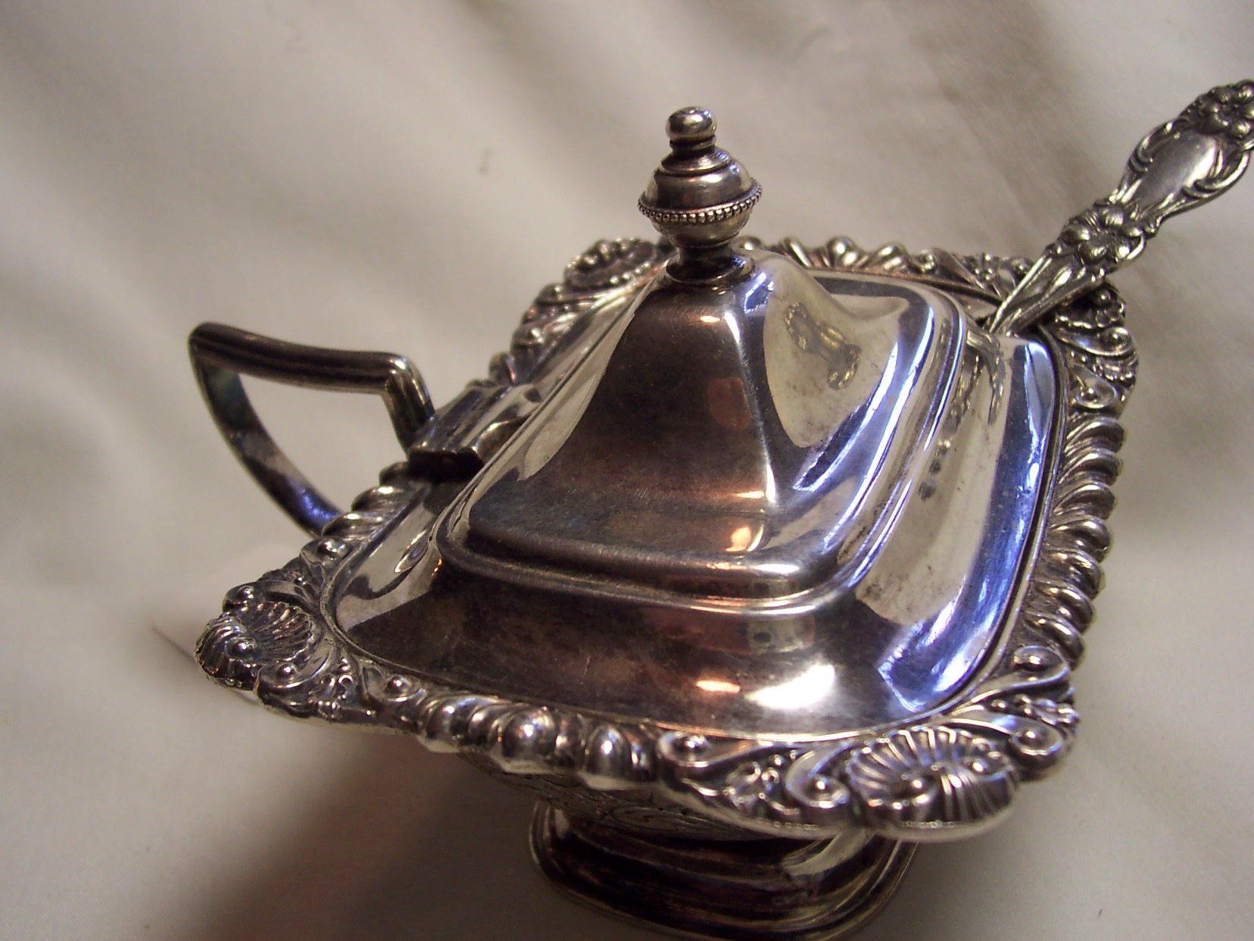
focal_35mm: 37
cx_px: 627
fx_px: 1340
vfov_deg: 38.7
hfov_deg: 50.1
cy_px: 470
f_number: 2.8
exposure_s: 1/60
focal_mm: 5.6
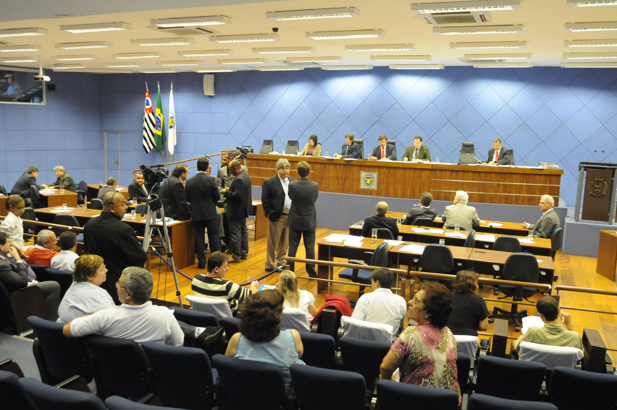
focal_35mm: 33
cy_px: 205
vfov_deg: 39.9
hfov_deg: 57.3
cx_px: 308
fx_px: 565
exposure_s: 1/40
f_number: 4.5
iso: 2000
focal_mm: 22
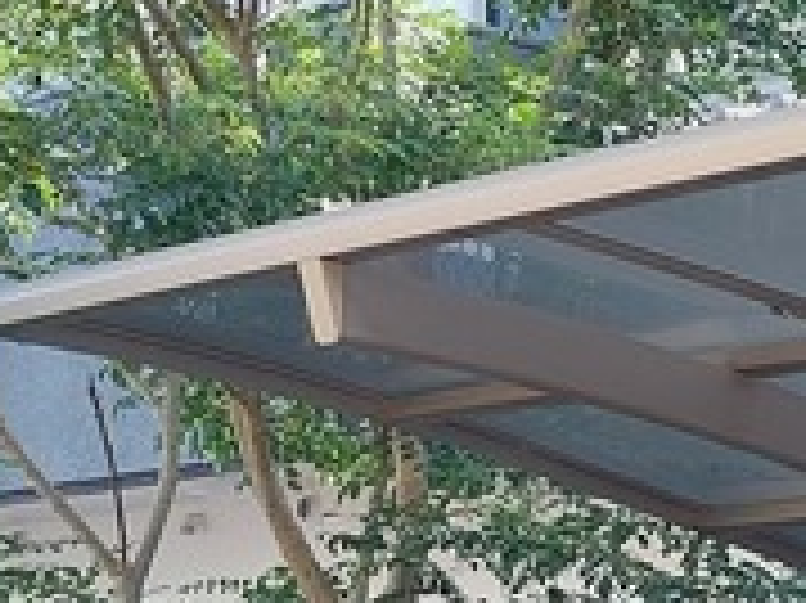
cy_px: 954
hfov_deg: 13.0
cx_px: 1680
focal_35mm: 129
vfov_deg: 11.0
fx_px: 3002
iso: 25
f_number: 1.8
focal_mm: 5.23
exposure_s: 1/102
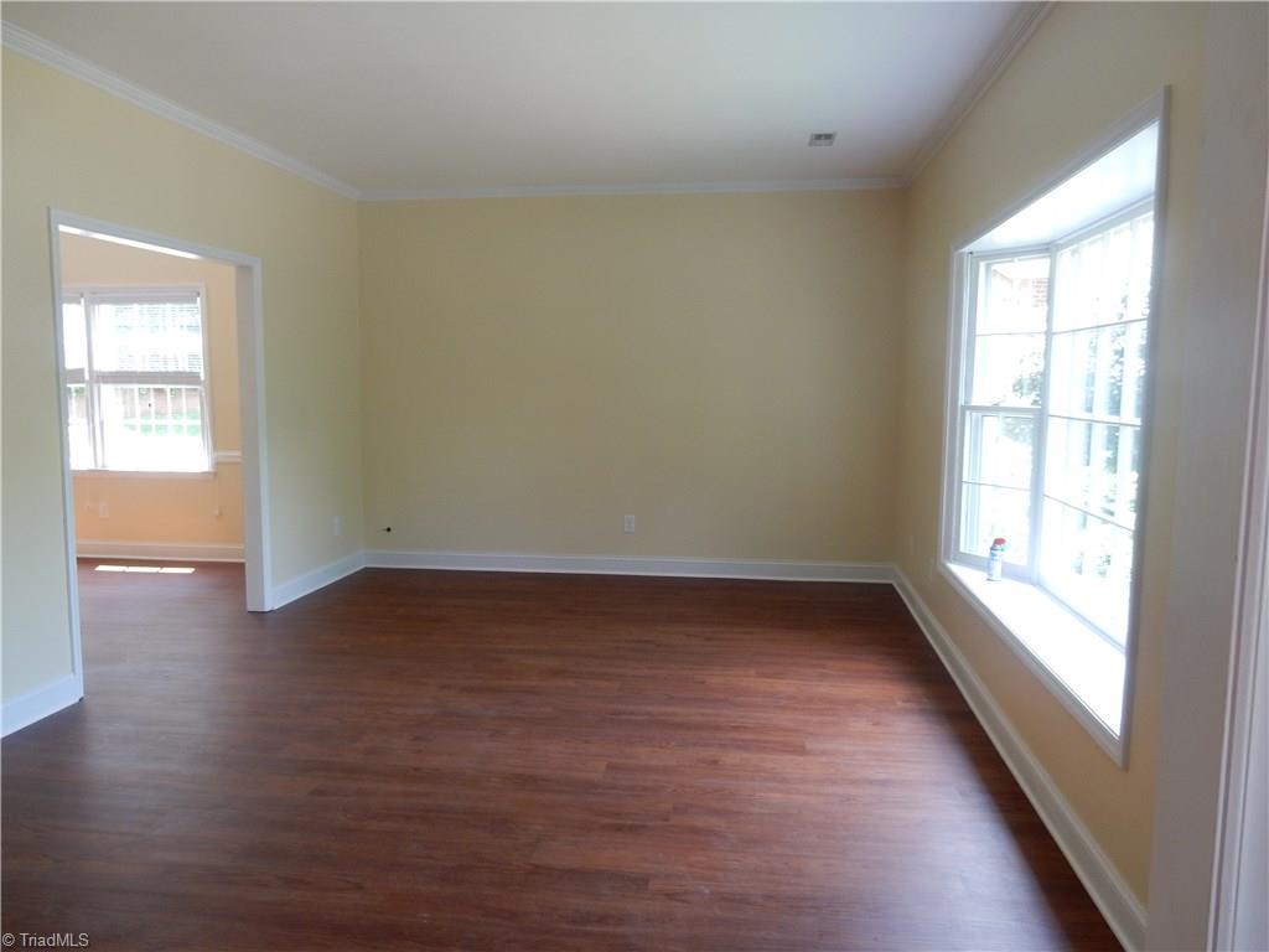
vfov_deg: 54.9
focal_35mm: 25
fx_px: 916
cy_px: 476
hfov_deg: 69.4
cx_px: 634
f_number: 3.7
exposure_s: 1/30
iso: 140
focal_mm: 4.5
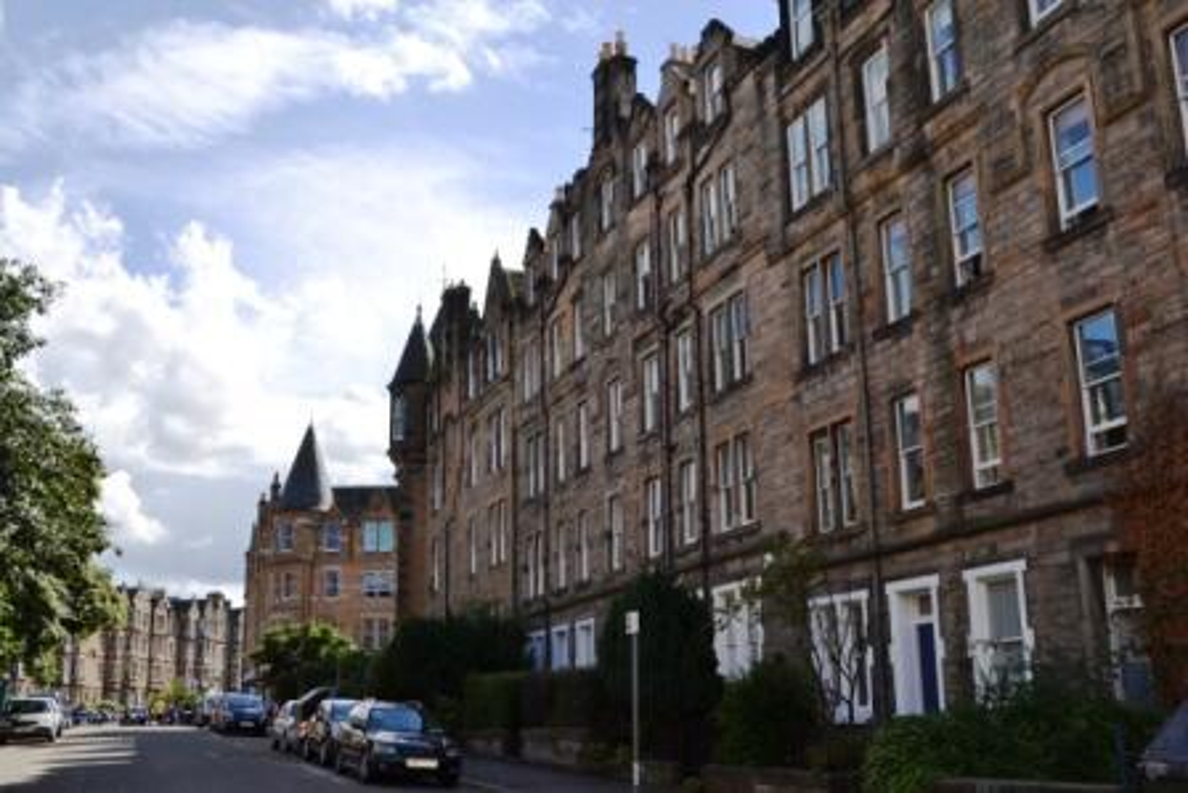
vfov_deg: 36.9
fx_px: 1188
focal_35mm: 36
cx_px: 594
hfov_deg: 53.1
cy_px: 396
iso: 100
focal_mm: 24
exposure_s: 1/200
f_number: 9
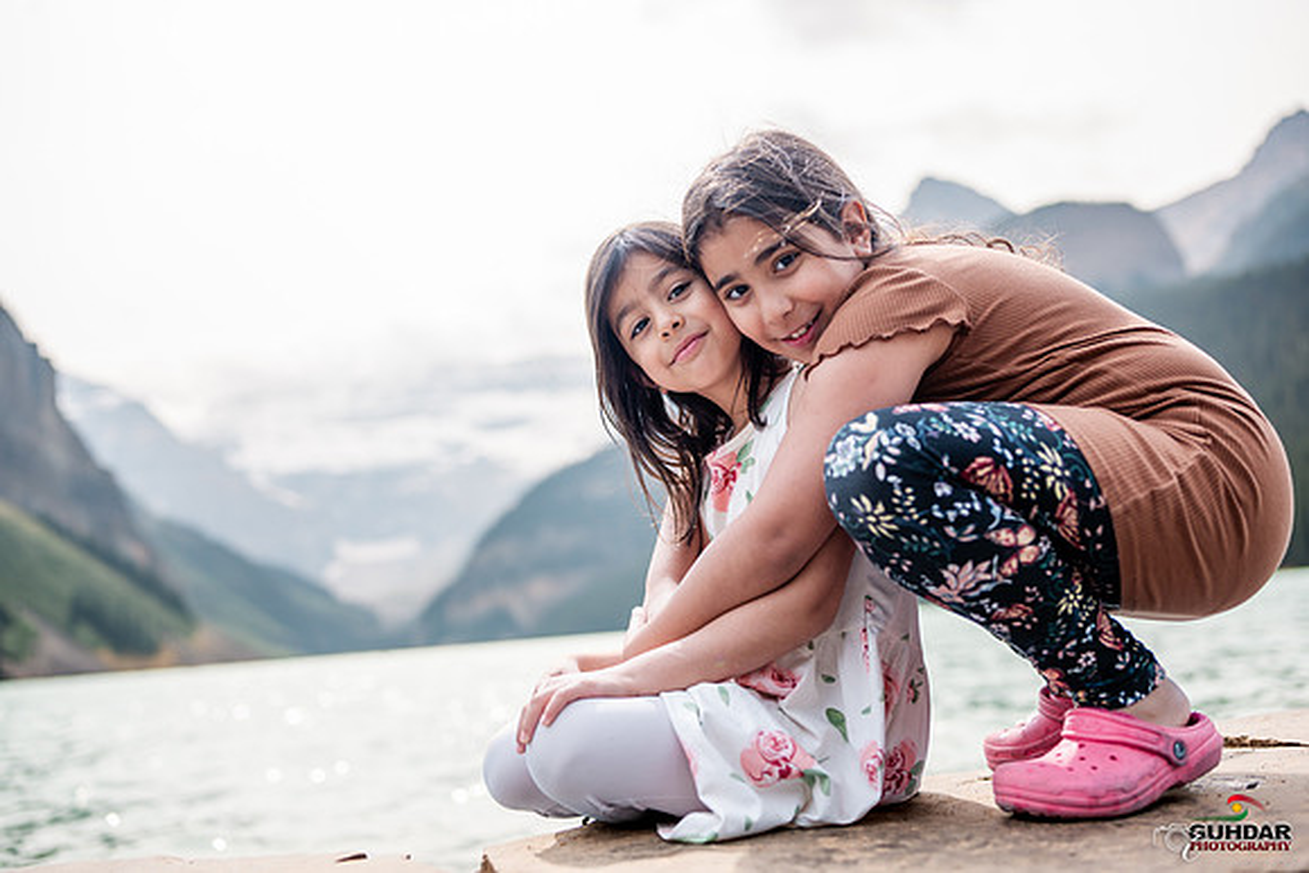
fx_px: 1273
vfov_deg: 37.9
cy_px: 436
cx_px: 654
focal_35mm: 35
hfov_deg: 54.4
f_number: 2
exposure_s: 1/4000
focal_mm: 35
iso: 200
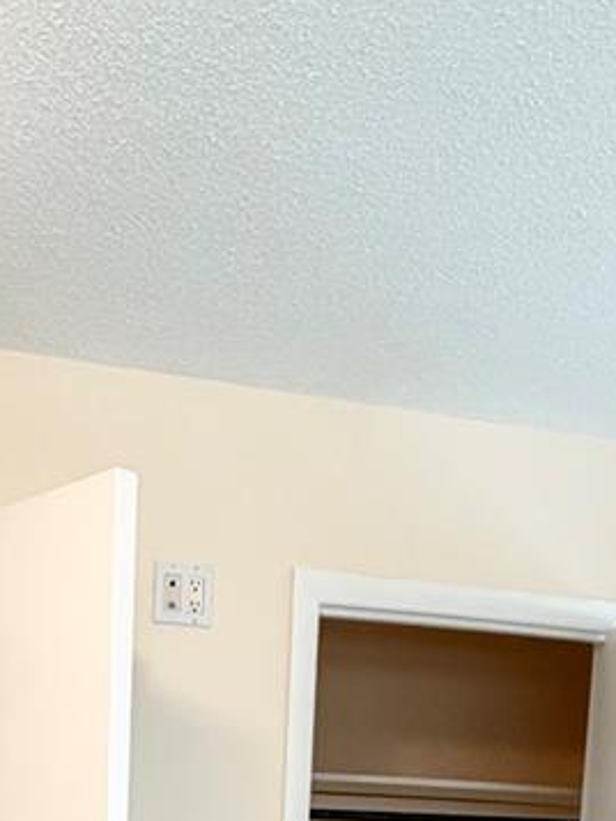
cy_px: 1039
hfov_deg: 30.7
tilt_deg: -7.8
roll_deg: -2.0
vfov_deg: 31.9
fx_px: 1115
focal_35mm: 47
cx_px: 205
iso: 160
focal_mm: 2.22
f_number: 2.2
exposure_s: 1/120
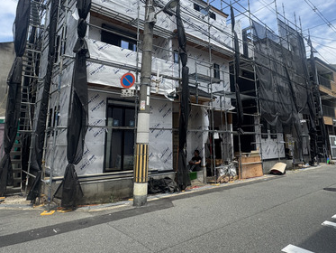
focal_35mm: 24
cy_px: 96
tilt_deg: +10.1
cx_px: 172
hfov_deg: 71.6
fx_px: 233
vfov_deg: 56.2
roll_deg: -0.1
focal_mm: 2.22
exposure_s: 1/1048
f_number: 2.2
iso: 50
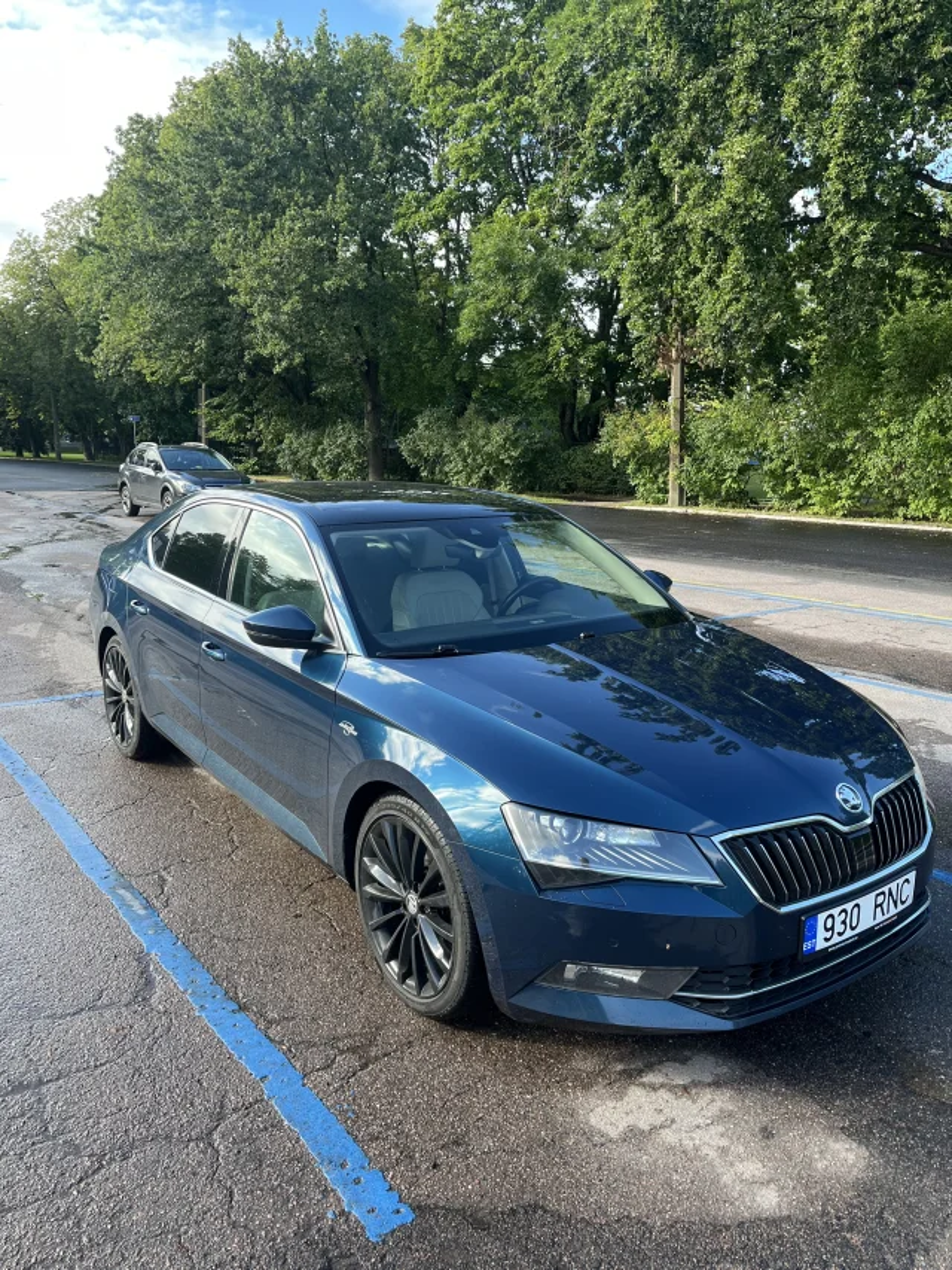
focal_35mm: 26
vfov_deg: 67.3
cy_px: 635
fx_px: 953
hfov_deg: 53.1
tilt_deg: -9.3
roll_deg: +0.3
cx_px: 476
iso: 50
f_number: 1.6
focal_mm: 5.1
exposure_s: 1/309
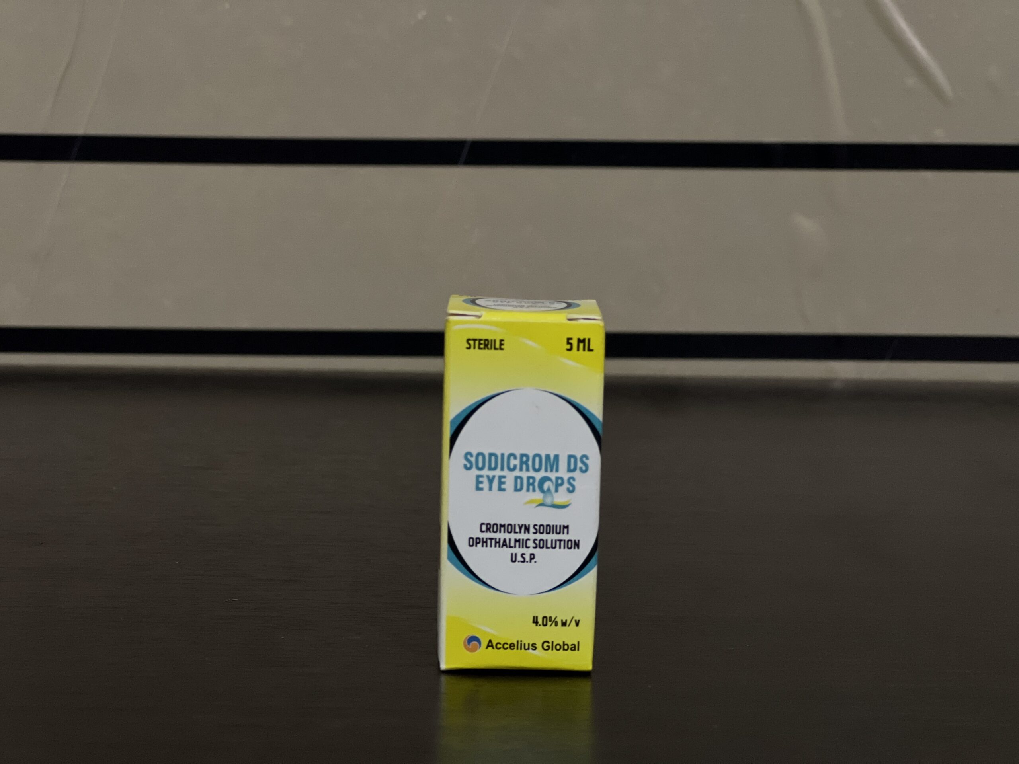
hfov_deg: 25.3
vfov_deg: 19.1
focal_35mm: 77
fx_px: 2267
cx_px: 510
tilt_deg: -7.8
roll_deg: -1.0
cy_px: 382
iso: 400
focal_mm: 9
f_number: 2.8
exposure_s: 1/40
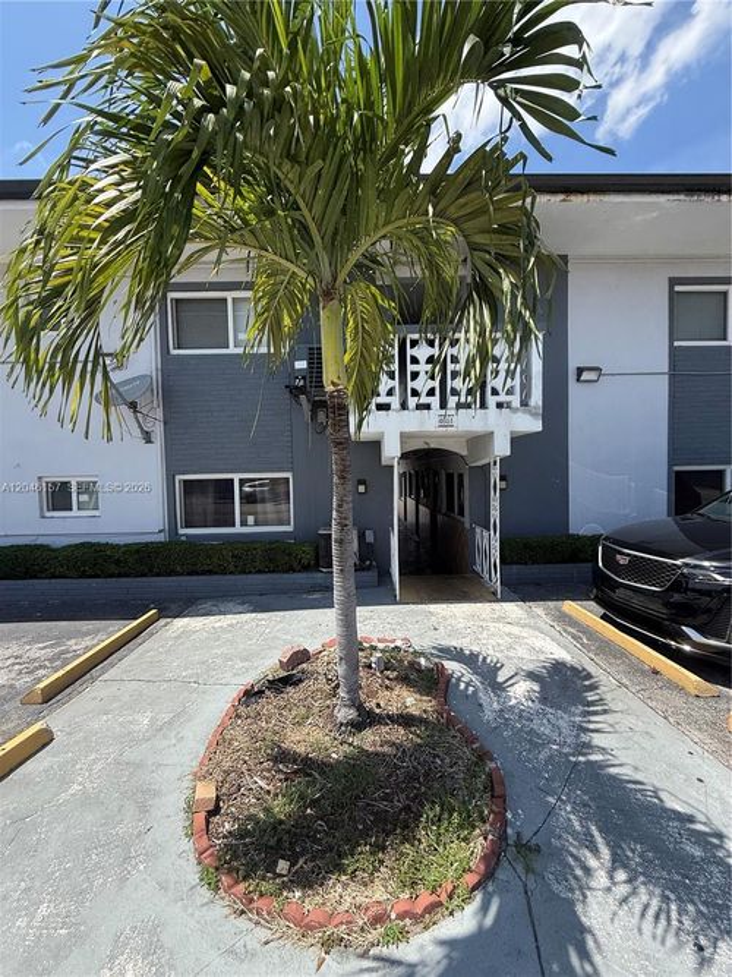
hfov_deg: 85.7
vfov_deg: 102.1
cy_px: 488
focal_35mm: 14
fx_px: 395
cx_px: 366
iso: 50
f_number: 2.2
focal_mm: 2.22
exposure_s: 1/1068
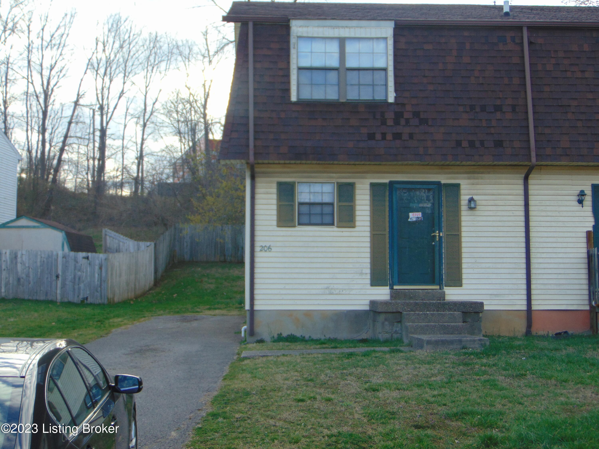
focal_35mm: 50
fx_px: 865
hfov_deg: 38.2
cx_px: 300
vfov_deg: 29.1
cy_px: 224
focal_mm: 9
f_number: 3.5
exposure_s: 1/200
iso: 80
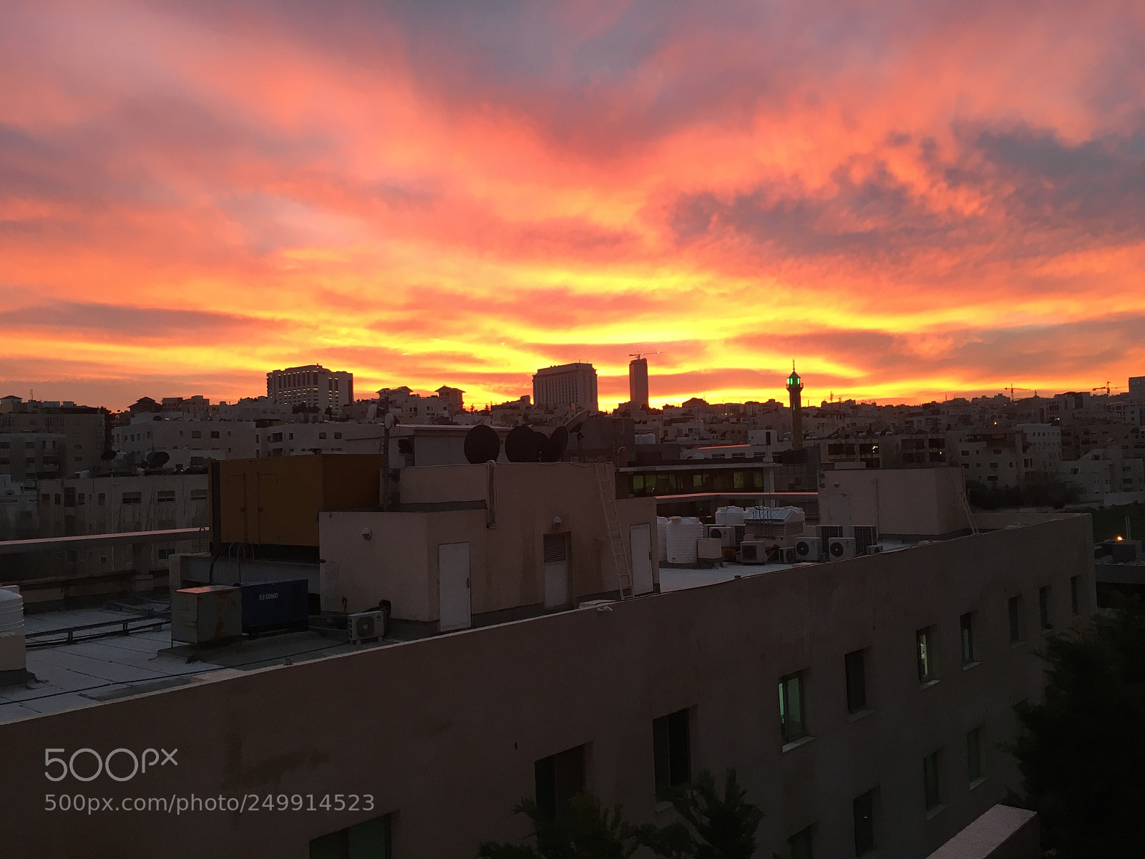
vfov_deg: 48.2
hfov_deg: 61.7
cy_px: 430
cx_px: 572
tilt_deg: +2.3
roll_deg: +0.6
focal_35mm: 29
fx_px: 959
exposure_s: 1/33
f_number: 2.2
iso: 64
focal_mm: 4.15
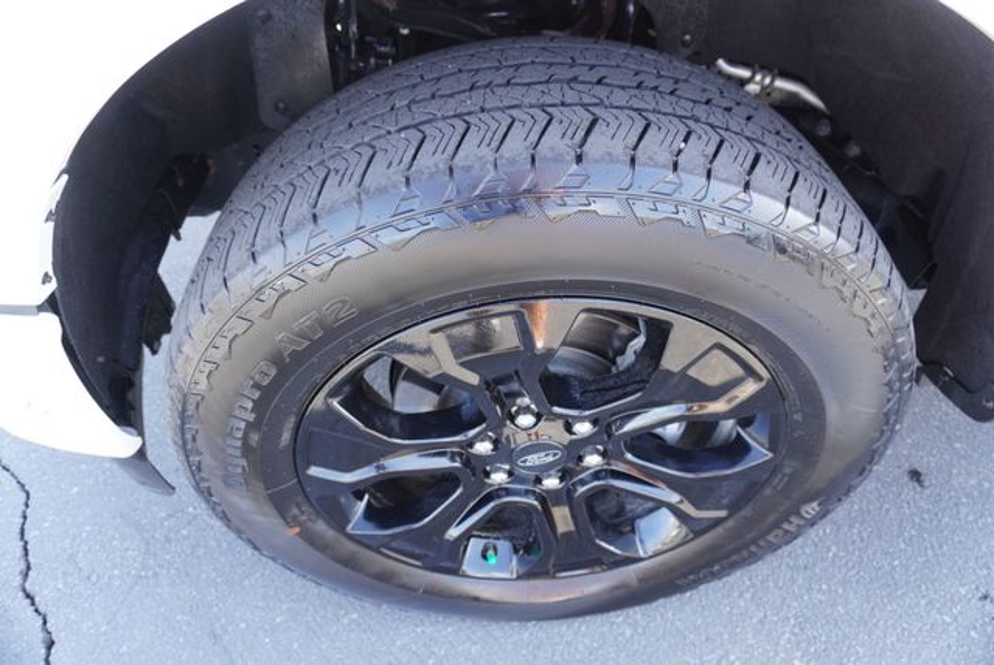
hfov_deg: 73.7
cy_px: 332
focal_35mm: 24
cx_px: 497
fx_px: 663
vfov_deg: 53.2
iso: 250
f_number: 4
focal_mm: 16
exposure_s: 1/60
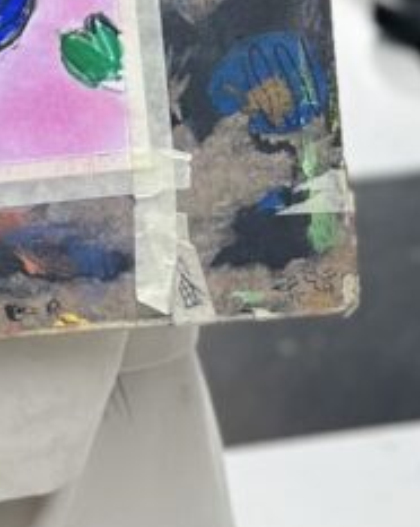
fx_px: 4170
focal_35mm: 268
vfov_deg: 6.9
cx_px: -212
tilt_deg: -16.8
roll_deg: +3.7
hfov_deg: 5.7
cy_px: -573
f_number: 1.78
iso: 80
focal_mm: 6.86
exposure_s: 1/100
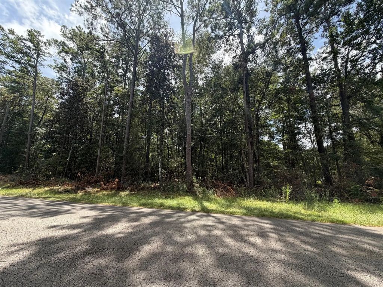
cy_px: 144
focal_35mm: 14
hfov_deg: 102.1
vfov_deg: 85.7
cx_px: 192
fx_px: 155
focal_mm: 2.22
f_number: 2.2
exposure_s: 1/502
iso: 64
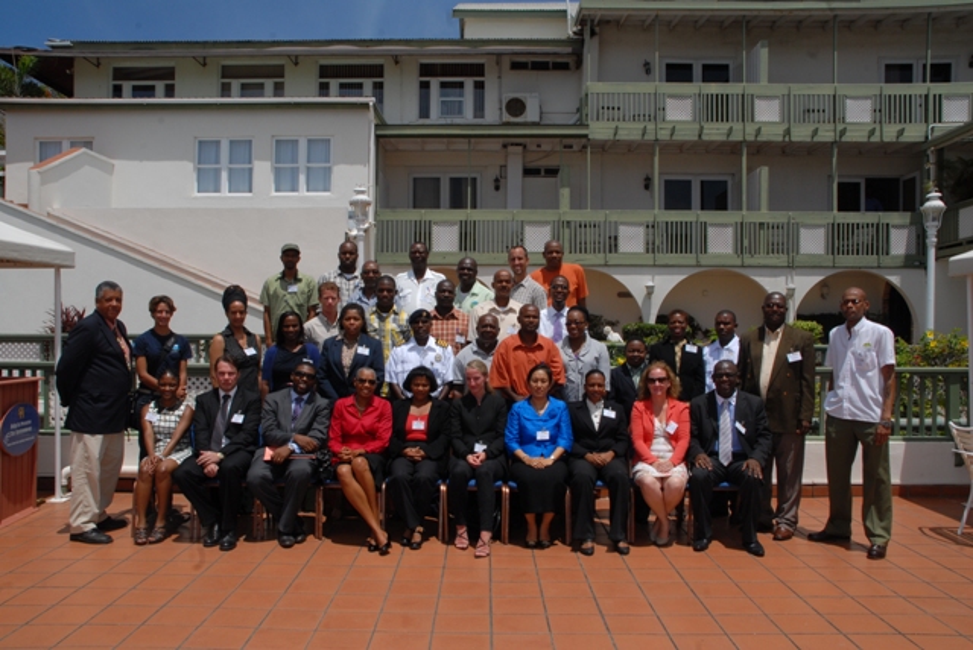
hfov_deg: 57.2
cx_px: 486
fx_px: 893
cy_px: 325
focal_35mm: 33
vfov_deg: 40.0
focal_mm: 22
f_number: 16
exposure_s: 1/250
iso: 200
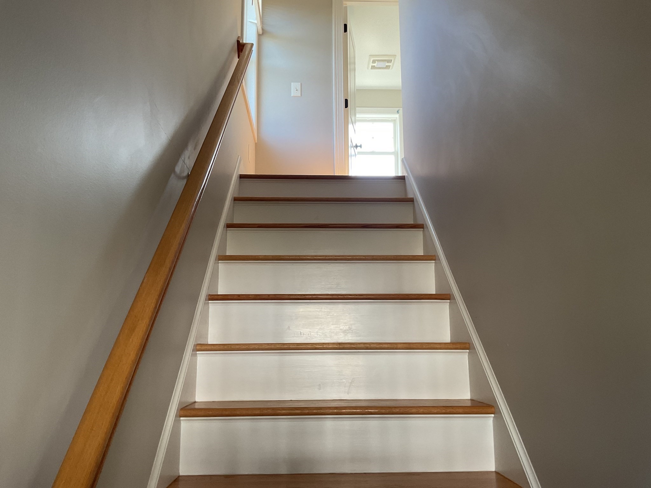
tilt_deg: +10.9
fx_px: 545
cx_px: 326
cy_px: 244
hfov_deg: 61.7
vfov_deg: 48.2
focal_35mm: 29
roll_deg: +2.3
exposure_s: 1/60
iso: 50
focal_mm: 3
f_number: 1.8
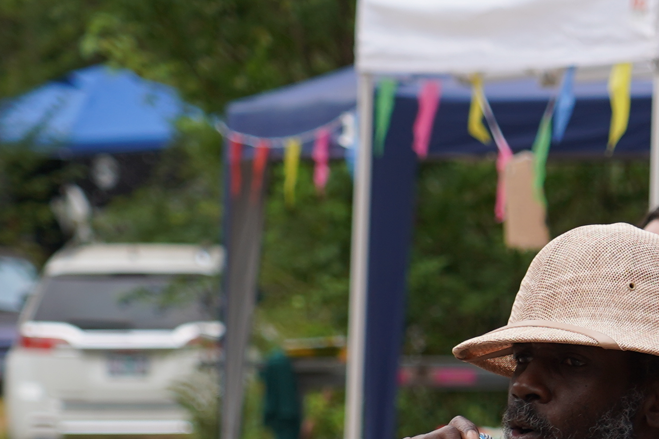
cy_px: 584
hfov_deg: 8.3
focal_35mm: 247
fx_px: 4521
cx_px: 675
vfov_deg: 5.5
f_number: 4
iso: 160
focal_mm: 61
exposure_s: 1/160
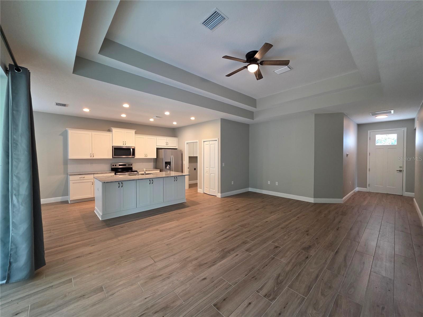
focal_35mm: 13
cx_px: 212
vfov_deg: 89.9
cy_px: 158
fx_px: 159
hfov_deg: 106.2
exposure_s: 1/120
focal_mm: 2.2
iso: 250
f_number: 1.9
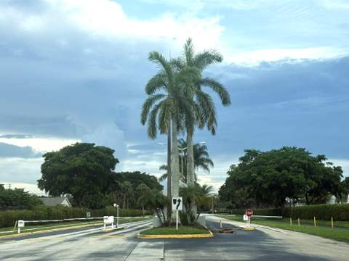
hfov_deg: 39.7
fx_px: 484
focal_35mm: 48
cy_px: 130
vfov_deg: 30.3
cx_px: 174
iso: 80
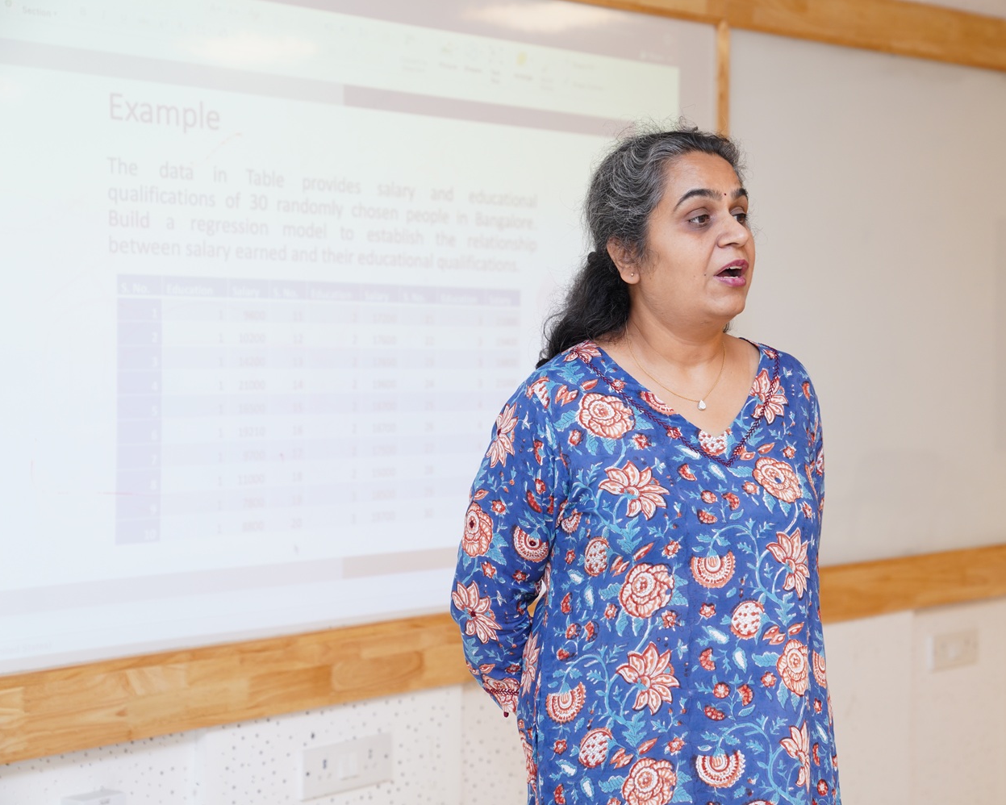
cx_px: 595
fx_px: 2352
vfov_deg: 19.4
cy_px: 402
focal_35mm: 79
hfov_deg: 24.1
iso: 500
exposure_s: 1/100
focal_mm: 70
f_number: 4
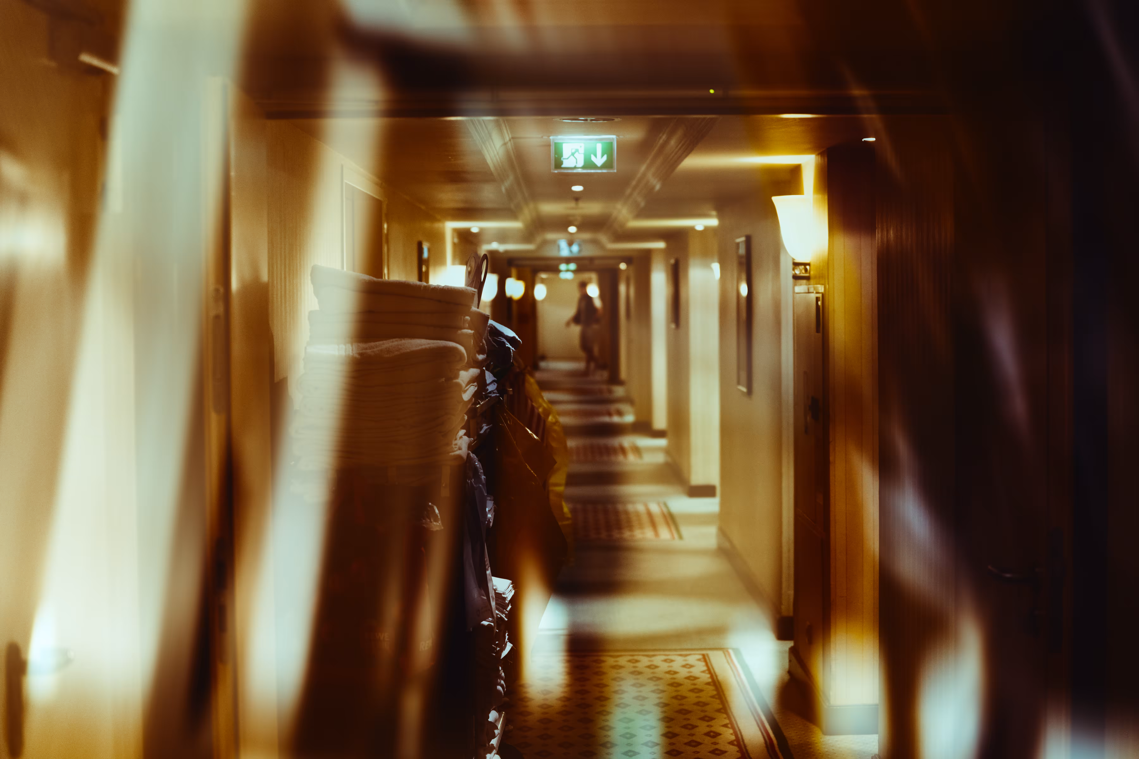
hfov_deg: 28.8
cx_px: 570
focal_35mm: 70
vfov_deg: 19.5
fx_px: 2215
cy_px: 380
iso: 800
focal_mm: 70
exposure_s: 1/80
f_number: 2.8
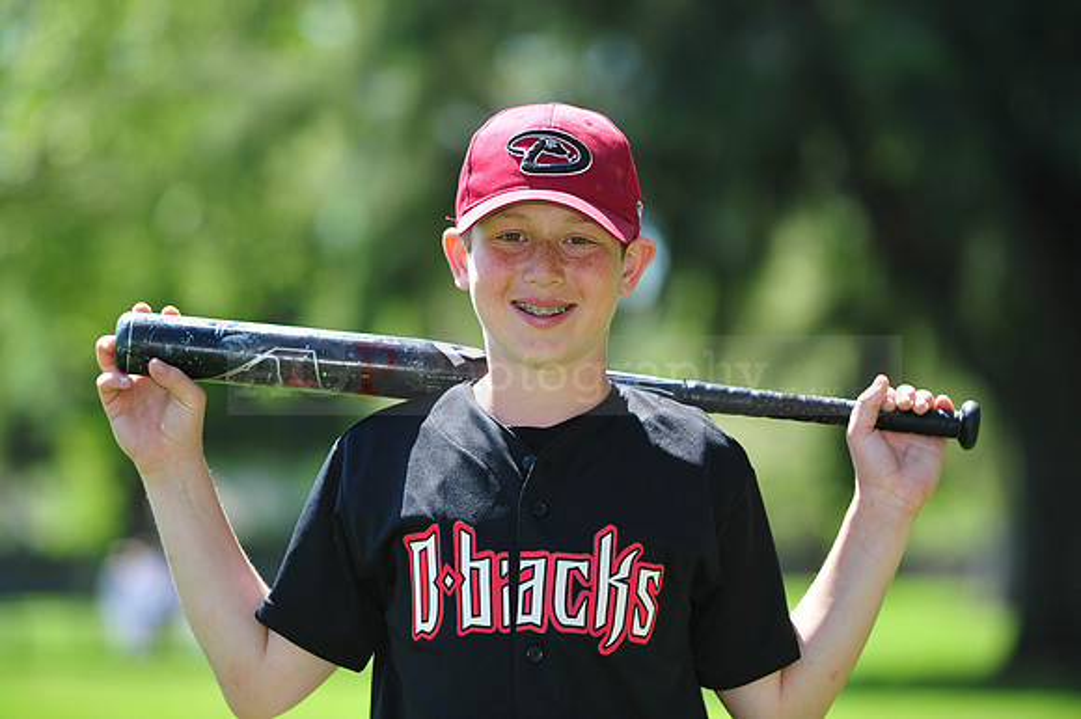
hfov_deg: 10.3
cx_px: 540
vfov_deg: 6.9
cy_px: 360
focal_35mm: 200
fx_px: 6002
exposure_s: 1/400
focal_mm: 200
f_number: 4.5
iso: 200
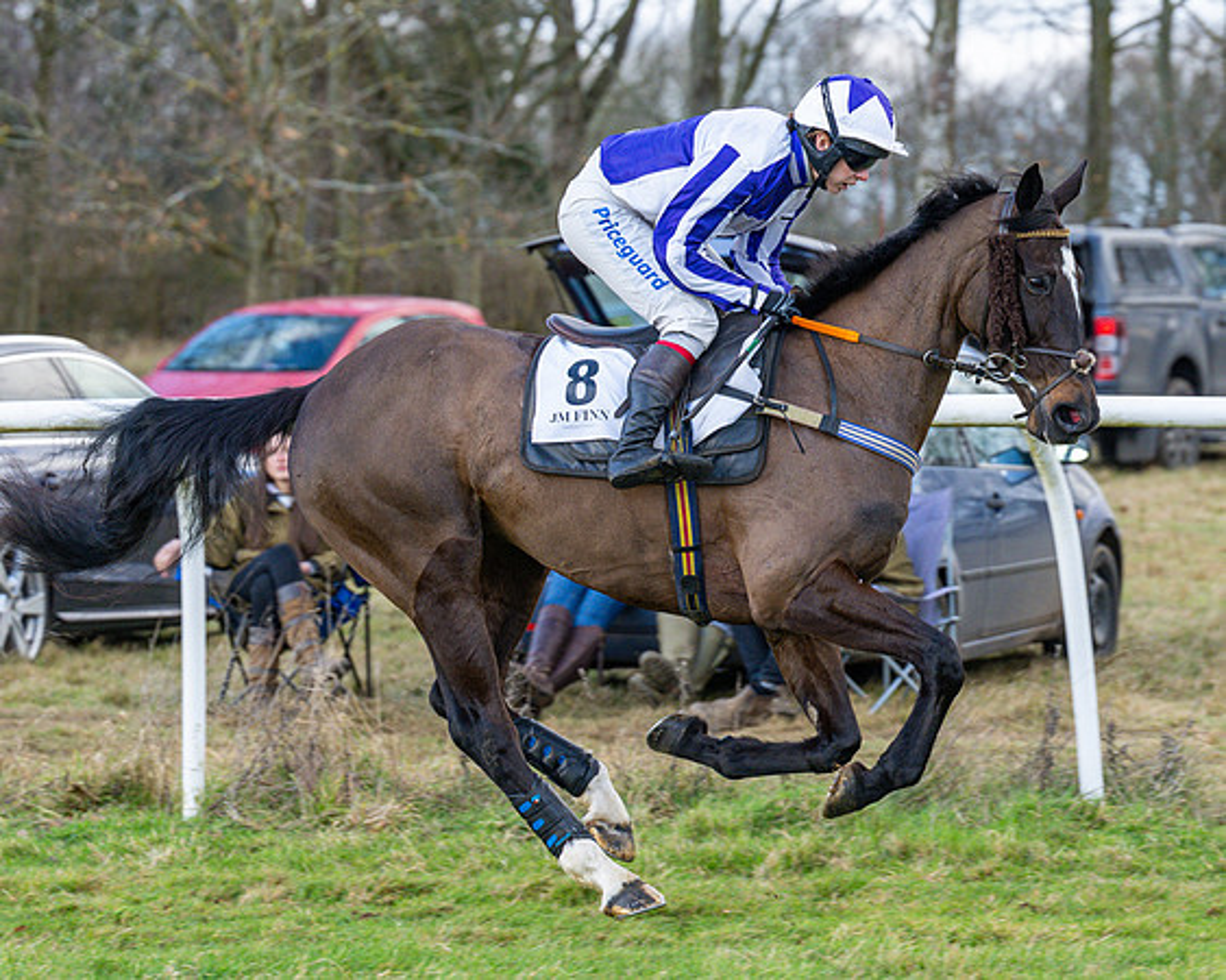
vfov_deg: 6.6
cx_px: 589
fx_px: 8482
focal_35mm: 234
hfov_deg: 8.3
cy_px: 541
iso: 500
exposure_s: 1/1000
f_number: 4
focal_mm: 120
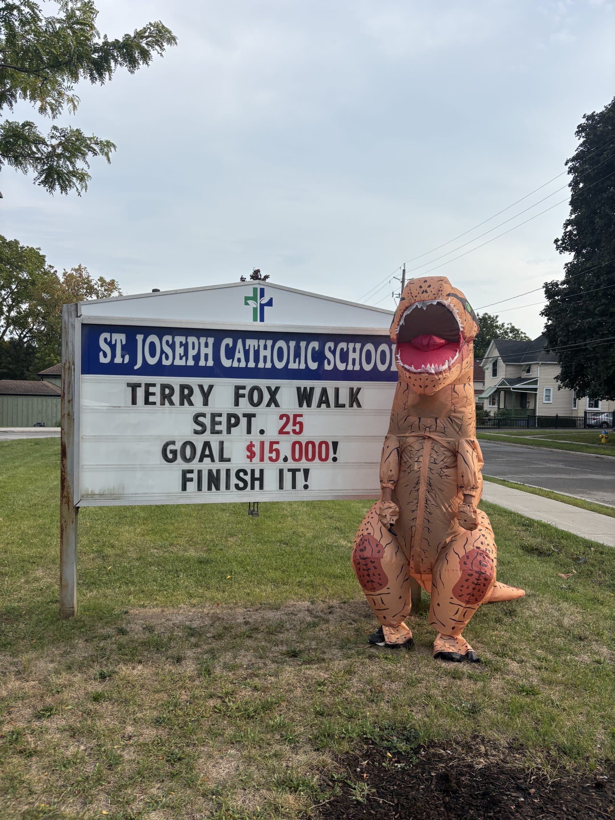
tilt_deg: -0.6
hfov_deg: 53.1
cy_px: 410
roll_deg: -2.0
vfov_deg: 67.3
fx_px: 616
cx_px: 308
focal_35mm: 26
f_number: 1.6
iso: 50
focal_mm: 5.96
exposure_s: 1/1721
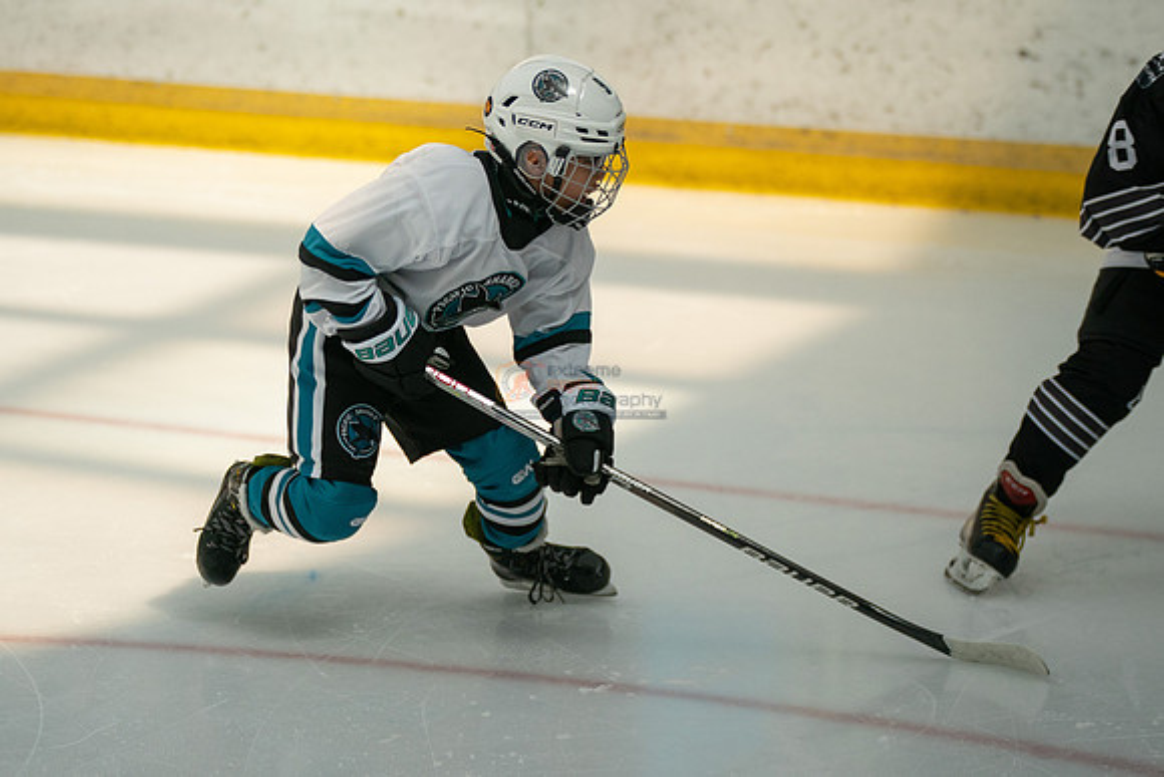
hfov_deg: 9.8
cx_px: 527
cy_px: 281
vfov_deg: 6.5
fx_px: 6792
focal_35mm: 210
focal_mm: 157
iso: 1600
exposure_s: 1/6400
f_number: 3.2
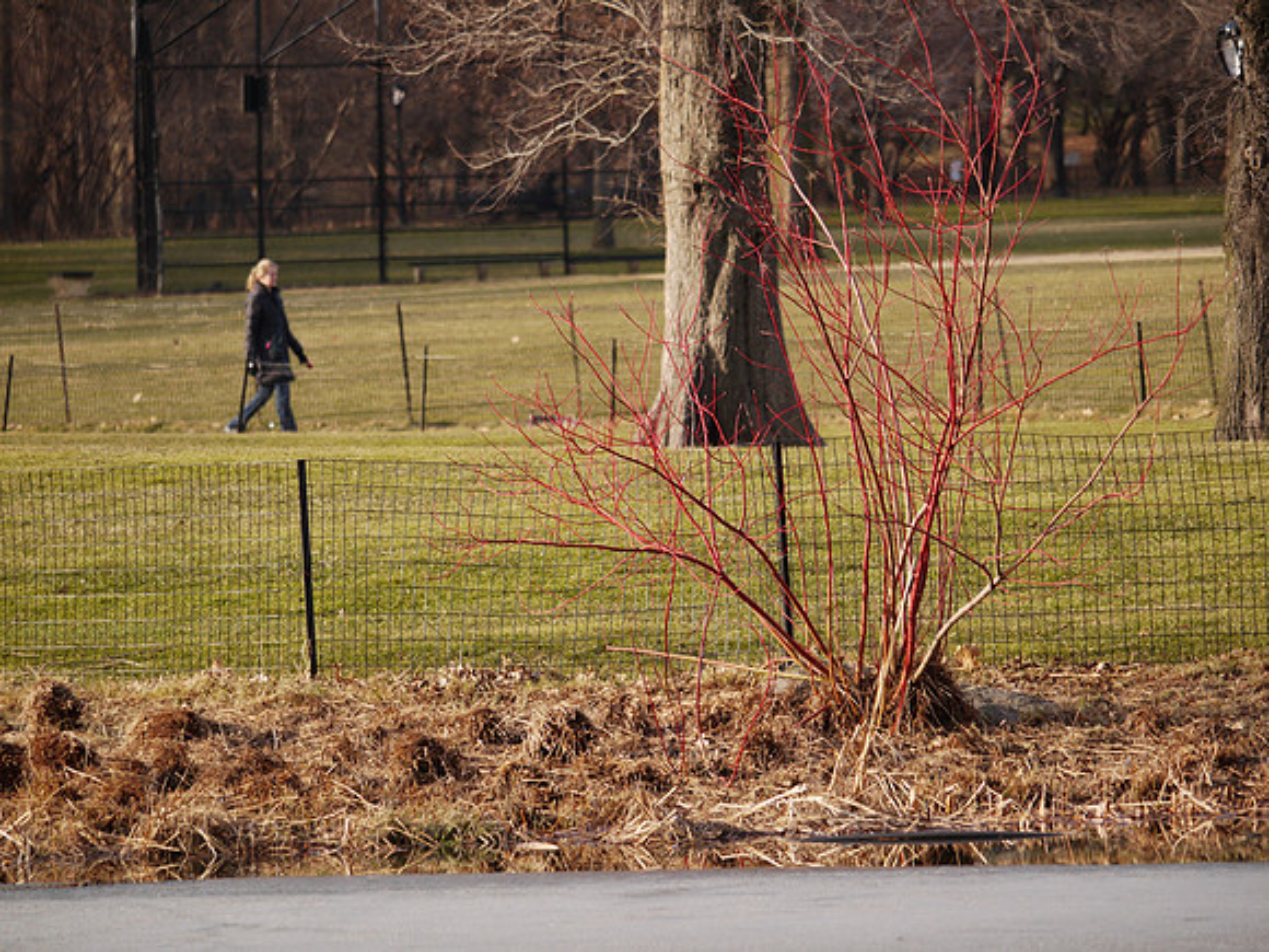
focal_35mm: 342
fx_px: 12537
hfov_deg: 5.8
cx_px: 634
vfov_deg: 4.3
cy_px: 476
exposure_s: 1/400
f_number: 4.7
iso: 125
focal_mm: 171
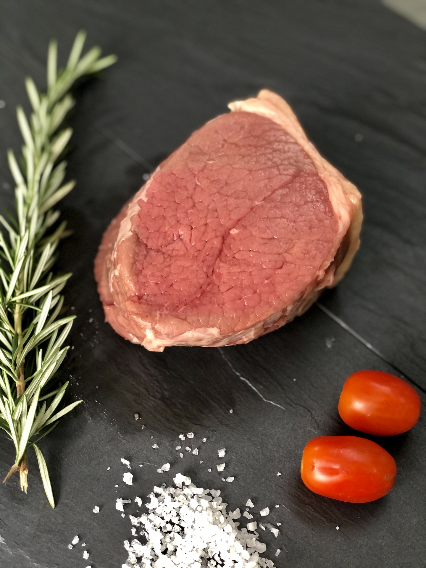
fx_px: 935
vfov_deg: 33.8
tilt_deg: -54.2
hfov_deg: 25.7
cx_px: 213
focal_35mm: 57
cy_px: 284
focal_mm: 6.6
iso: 200
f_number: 2.8
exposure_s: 1/33
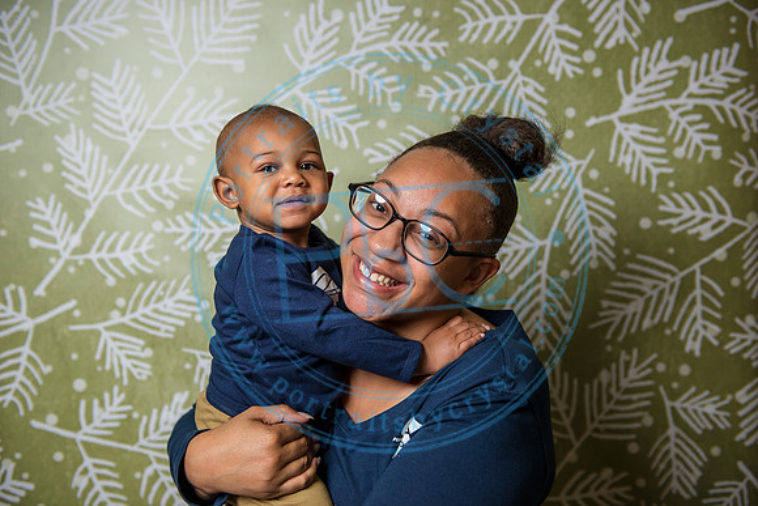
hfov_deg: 46.4
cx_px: 379
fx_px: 884
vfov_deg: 31.9
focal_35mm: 42
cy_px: 253
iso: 200
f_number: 3.5
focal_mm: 42
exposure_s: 1/200
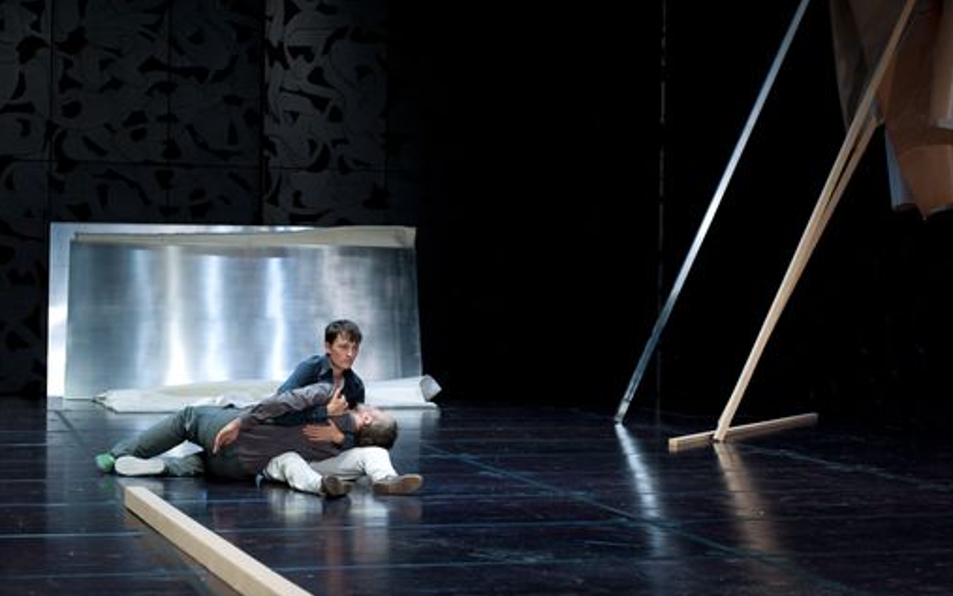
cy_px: 300
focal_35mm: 72
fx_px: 1870
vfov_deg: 18.1
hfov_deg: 28.6
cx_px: 479
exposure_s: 1/100
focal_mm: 70
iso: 1250
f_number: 4.5
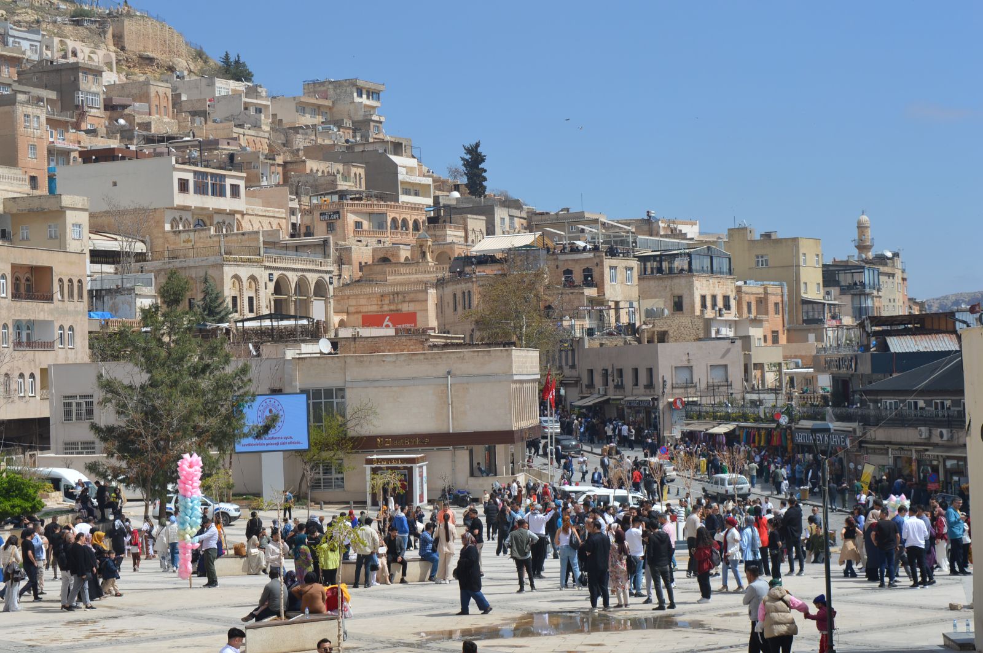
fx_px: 2250
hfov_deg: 24.6
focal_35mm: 82
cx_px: 492
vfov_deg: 16.5
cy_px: 326
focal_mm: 55
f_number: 9
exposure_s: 1/320
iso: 100
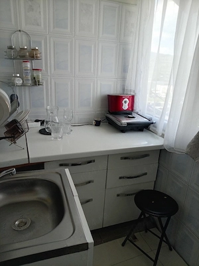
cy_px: 133
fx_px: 192
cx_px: 100
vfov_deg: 69.4
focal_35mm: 25
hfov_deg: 54.8
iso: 101
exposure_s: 1/112
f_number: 1.8
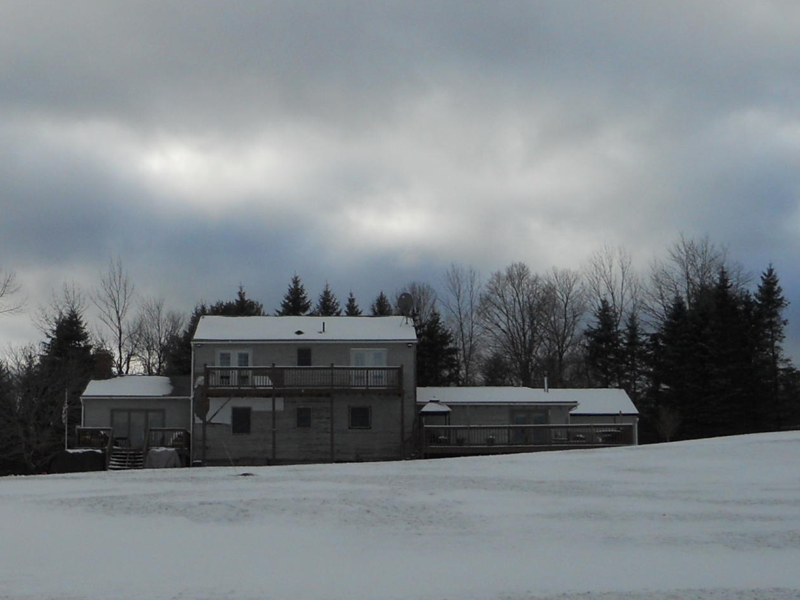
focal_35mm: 67
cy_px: 342
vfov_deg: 21.9
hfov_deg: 28.9
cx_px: 323
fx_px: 1548
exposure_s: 1/320
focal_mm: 5
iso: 80
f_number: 5.4
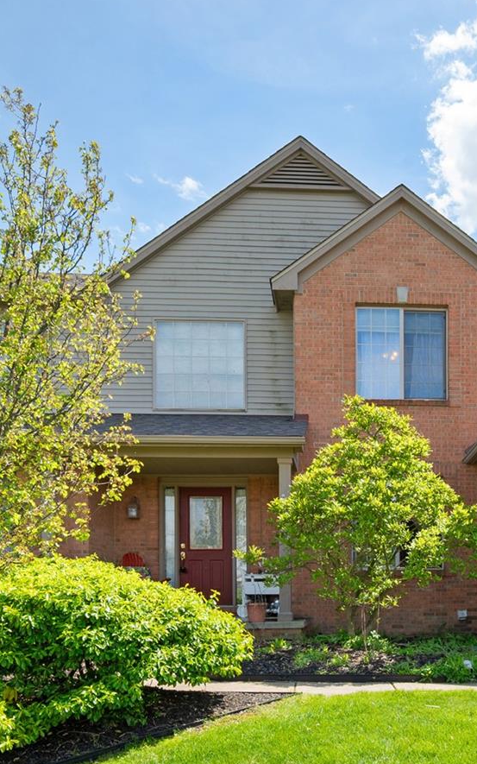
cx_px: 386
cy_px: 527
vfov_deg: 56.5
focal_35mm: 33
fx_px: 687
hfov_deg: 36.9
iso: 100
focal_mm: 14
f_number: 11
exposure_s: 1/80
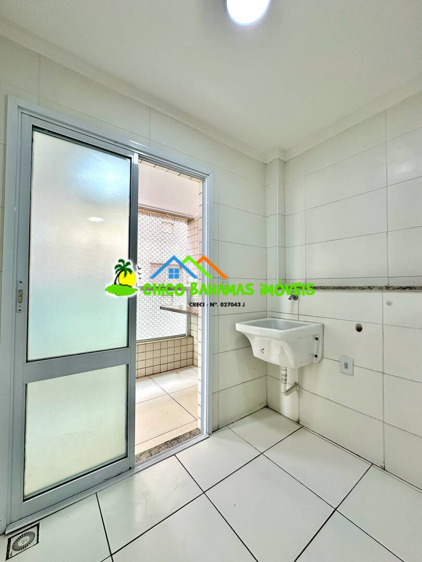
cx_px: 211
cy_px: 281
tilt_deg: +2.1
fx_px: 228
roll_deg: -0.8
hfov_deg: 85.7
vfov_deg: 102.1
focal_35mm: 14
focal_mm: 2.22
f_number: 2.2
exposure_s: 1/188
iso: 40
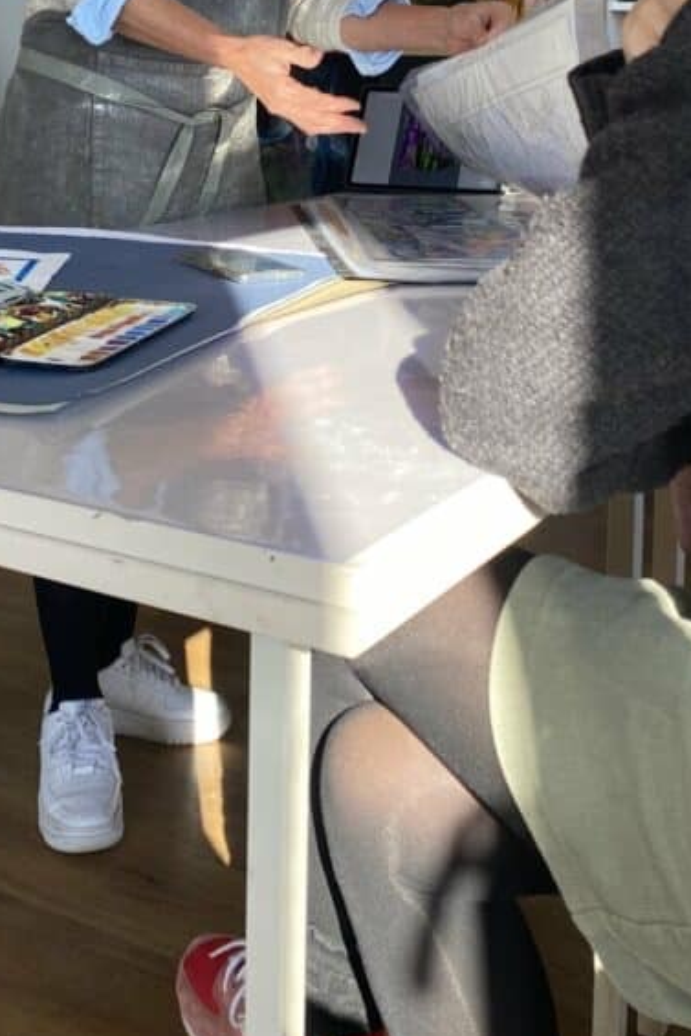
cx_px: 359
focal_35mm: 49
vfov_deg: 37.9
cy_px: 123
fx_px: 1410
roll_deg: -1.9
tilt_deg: -3.6
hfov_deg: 27.5
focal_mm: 4.25
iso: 32
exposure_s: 1/134
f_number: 1.8
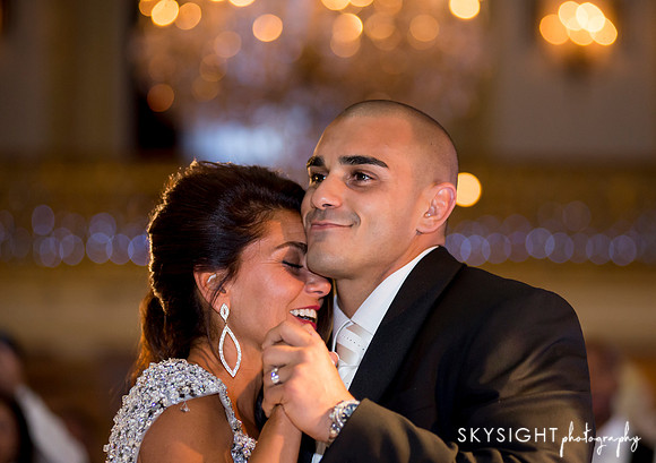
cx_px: 367
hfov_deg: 16.1
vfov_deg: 11.4
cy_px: 246
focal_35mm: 125
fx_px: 2319
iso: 2000
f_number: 2.8
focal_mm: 112
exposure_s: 1/250
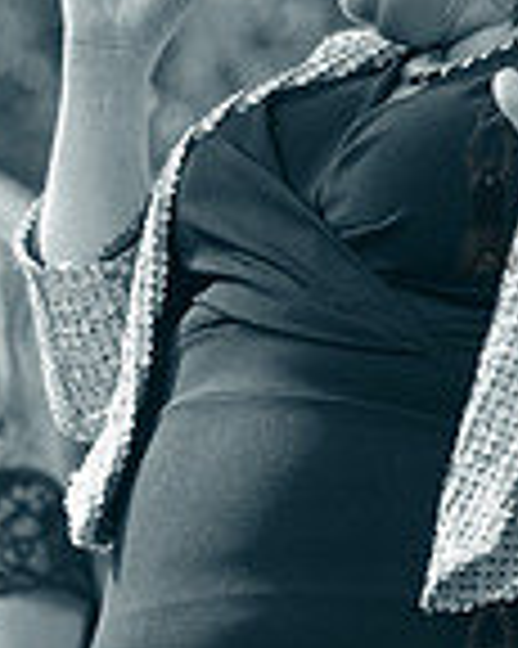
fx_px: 8076
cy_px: 361
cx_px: 106
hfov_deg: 3.7
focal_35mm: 421
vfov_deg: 4.6
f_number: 2.8
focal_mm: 92
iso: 200
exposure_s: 1/640
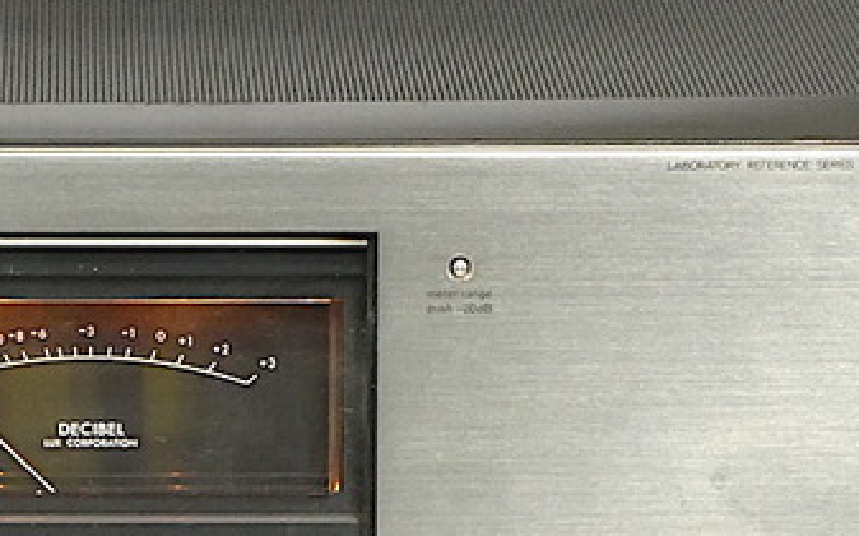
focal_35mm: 408
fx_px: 9544
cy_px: 457
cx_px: 89
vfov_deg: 3.2
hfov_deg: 5.1
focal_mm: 24.2
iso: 400
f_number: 7.1
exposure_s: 1/3.2
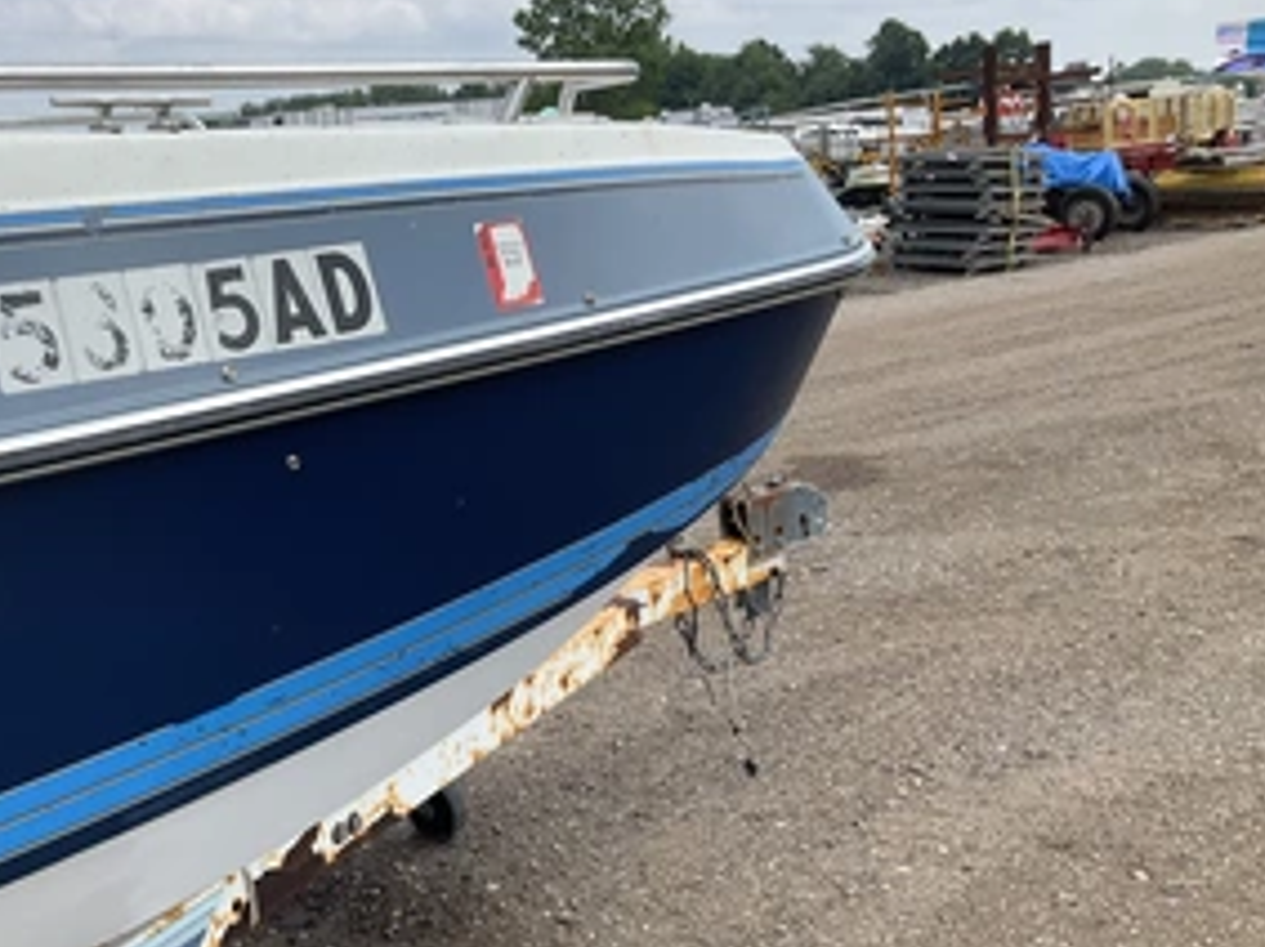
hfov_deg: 44.8
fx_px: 1498
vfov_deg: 35.1
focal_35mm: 41
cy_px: 527
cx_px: 380
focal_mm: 3
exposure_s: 1/1121
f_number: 1.8
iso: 25
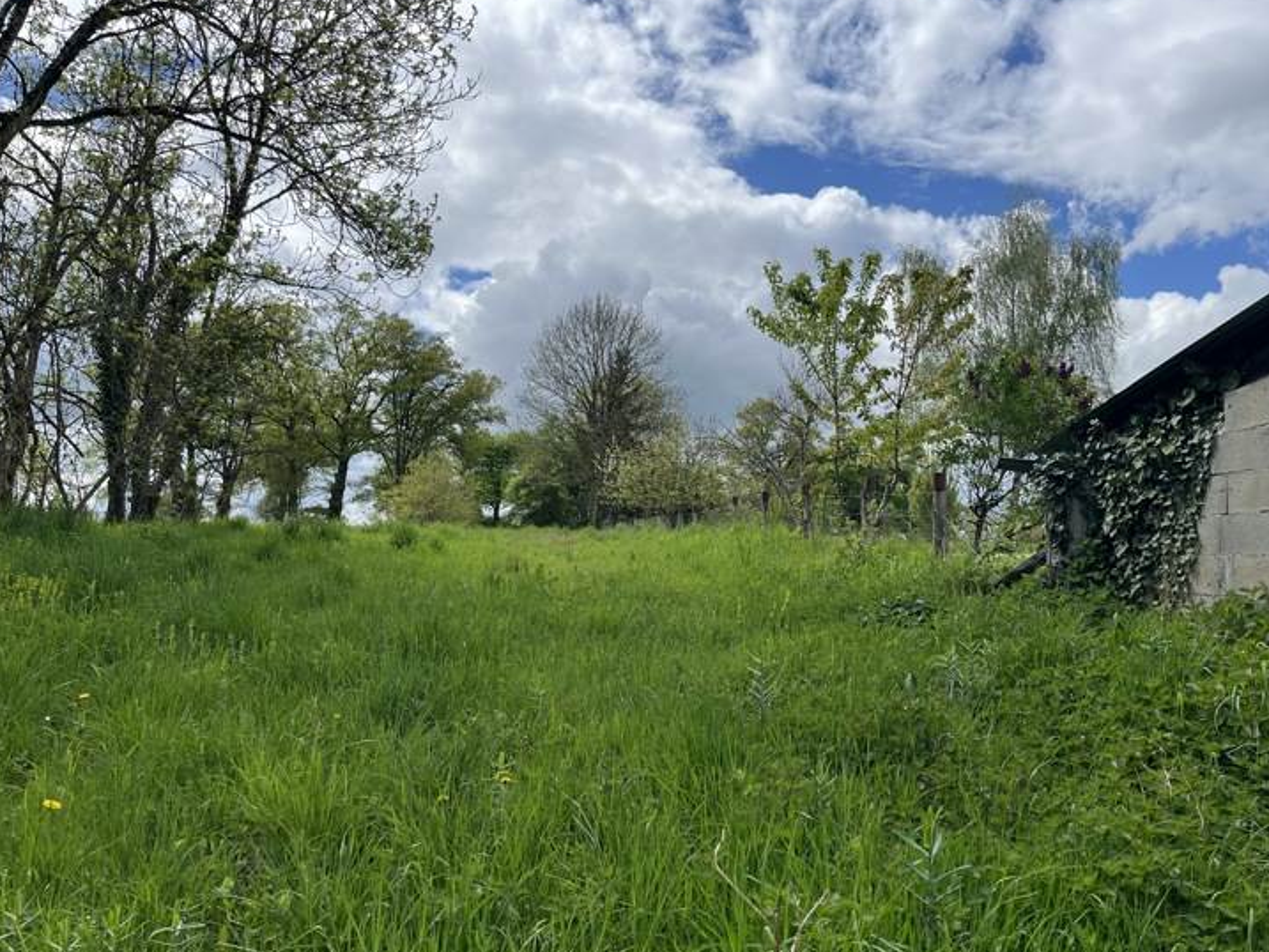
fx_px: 1063
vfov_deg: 48.2
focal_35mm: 29
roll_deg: -1.2
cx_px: 690
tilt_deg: +8.5
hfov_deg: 61.5
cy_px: 476
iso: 50
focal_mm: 5.1
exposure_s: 1/5319
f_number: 1.6
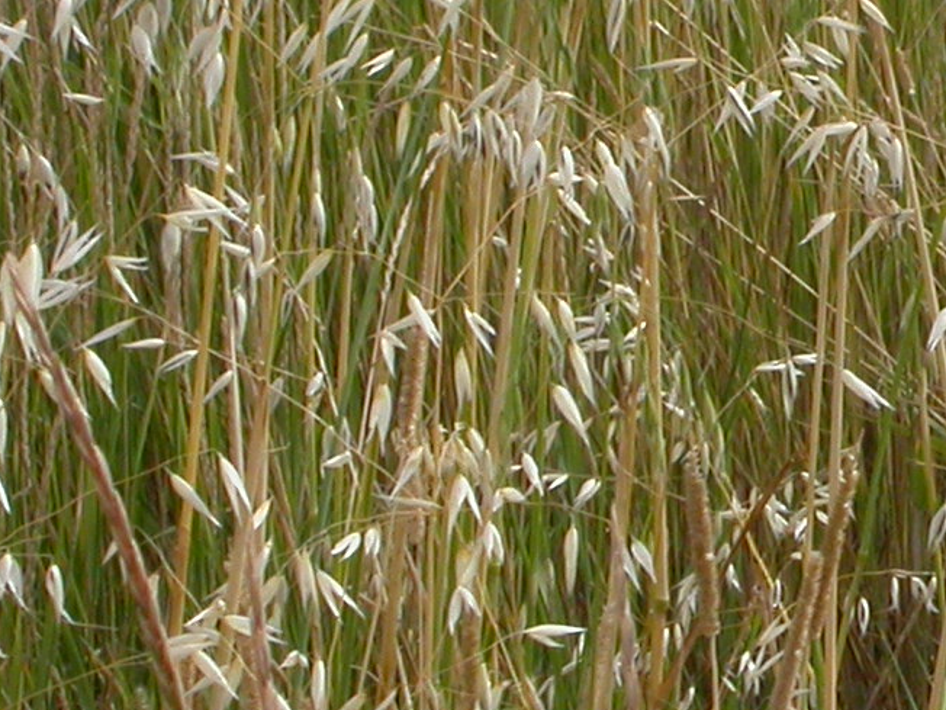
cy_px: 215
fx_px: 7433
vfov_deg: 5.5
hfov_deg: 7.2
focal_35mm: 272
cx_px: 1296
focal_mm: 16.2
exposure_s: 1/199
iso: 100
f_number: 7.9
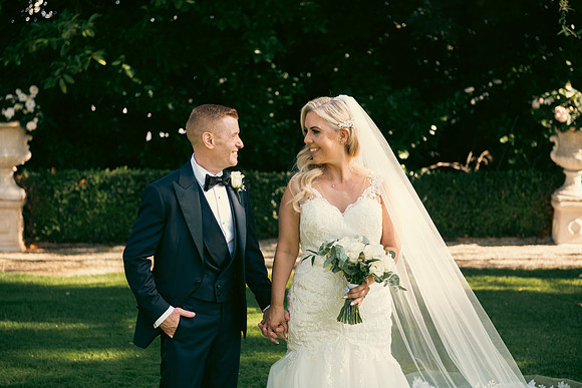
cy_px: 194
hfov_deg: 28.8
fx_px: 1132
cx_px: 291
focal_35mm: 70
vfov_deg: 19.5
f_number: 3.5
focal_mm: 70
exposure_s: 1/400
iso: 200
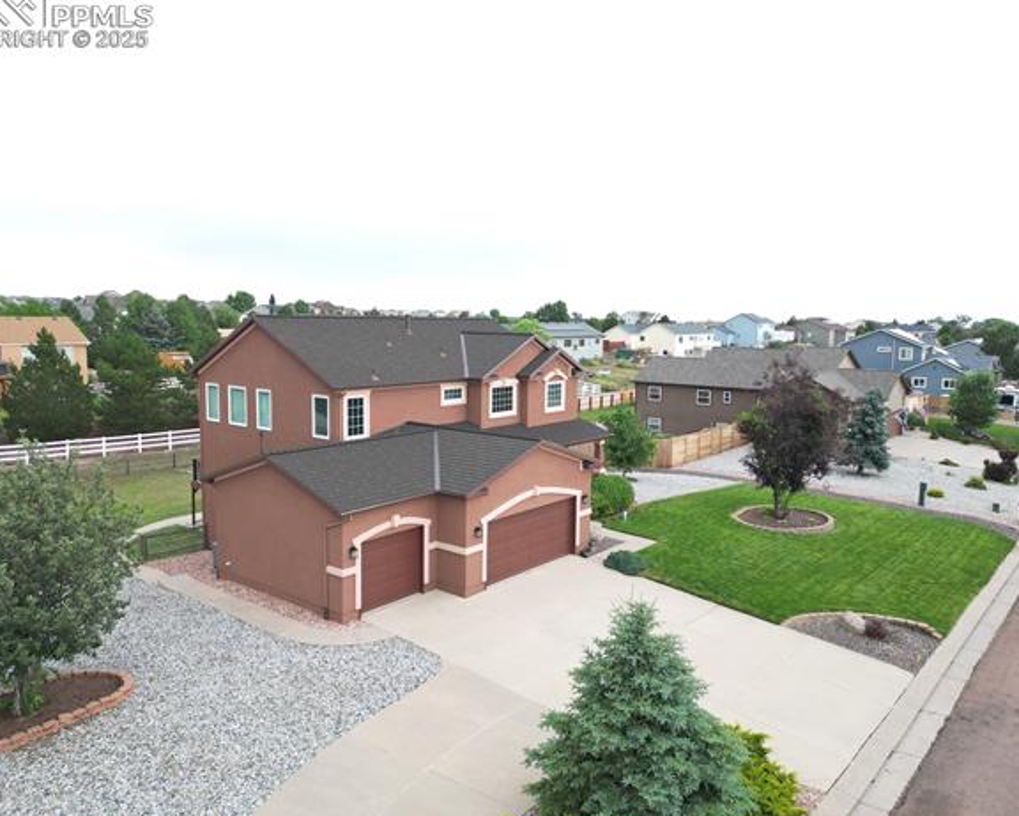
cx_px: 497
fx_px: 784
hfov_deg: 66.0
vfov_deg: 54.9
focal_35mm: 26
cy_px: 410
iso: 100
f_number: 1.7
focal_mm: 6.72
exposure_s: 1/100
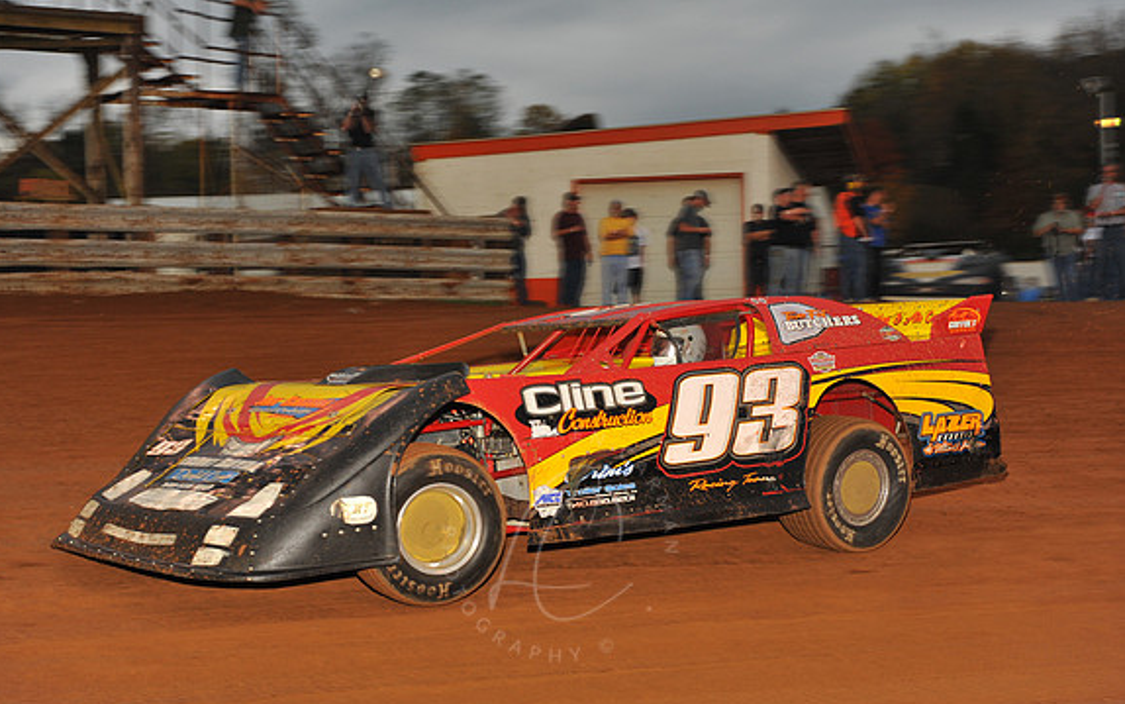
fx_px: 2208
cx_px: 559
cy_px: 363
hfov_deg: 28.6
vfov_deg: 18.1
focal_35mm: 72
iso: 800
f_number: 7.1
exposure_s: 1/320
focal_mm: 70
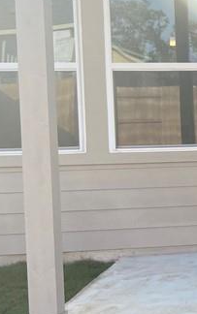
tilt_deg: -3.1
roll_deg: +0.7
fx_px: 746
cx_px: 442
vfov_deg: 23.8
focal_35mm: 87
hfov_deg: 12.5
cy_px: 133
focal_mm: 4.25
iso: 32
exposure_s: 1/669
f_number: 1.8
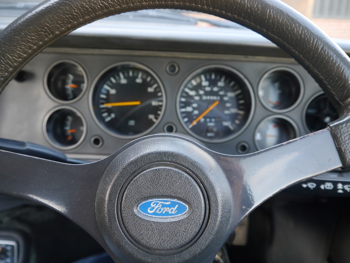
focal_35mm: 32
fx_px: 324
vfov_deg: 44.2
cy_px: 132
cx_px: 175
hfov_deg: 56.8
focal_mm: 16
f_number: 3.8
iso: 800
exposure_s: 1/25
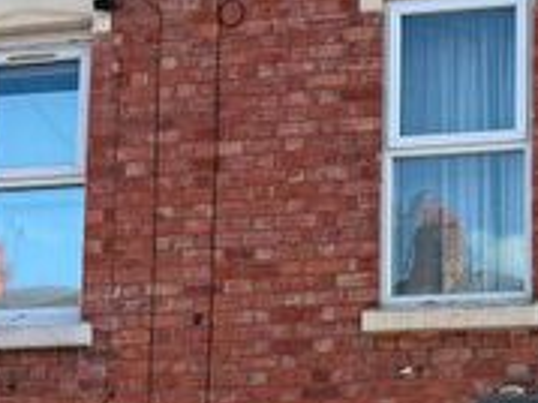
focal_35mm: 94
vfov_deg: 15.3
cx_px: 577
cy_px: 447
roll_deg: -0.3
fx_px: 1460
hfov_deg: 20.0
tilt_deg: +7.3
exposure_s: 1/1211
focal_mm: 6.76
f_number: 1.78
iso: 80
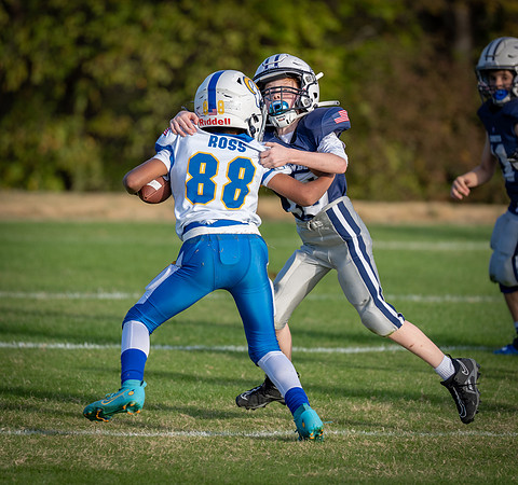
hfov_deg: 5.2
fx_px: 5662
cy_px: 234
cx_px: 236
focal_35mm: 345
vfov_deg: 4.9
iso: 160
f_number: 2.8
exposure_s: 1/1250
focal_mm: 200
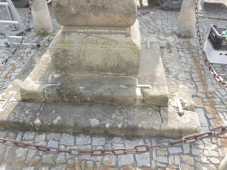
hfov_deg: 60.0
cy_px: 85
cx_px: 114
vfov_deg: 46.8
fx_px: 197
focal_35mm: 30
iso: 100
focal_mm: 5.4
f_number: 4.5
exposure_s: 1/100
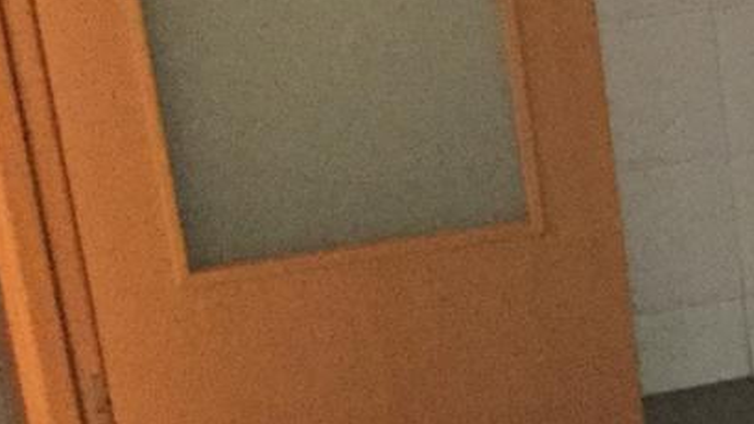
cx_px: 1381
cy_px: 0
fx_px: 2639
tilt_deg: -19.1
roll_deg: +1.5
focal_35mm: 132
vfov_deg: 9.1
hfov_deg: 14.3
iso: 200
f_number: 2.4
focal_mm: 3.3
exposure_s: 1/25
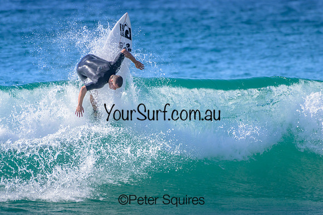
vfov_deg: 1.4
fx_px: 8974
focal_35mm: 1000
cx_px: 162
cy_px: 108
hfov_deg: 2.1
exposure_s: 1/2000
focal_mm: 1000
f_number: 11
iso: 1600
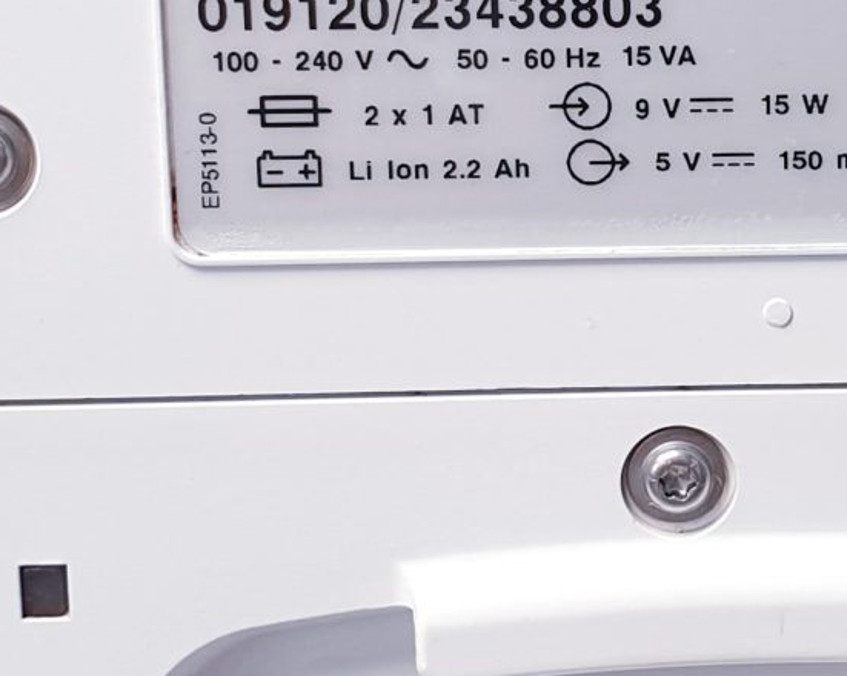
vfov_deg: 13.0
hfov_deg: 16.1
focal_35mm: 118
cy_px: 97
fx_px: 2956
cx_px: 772
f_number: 2.4
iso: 64
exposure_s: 1/50
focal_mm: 4.3
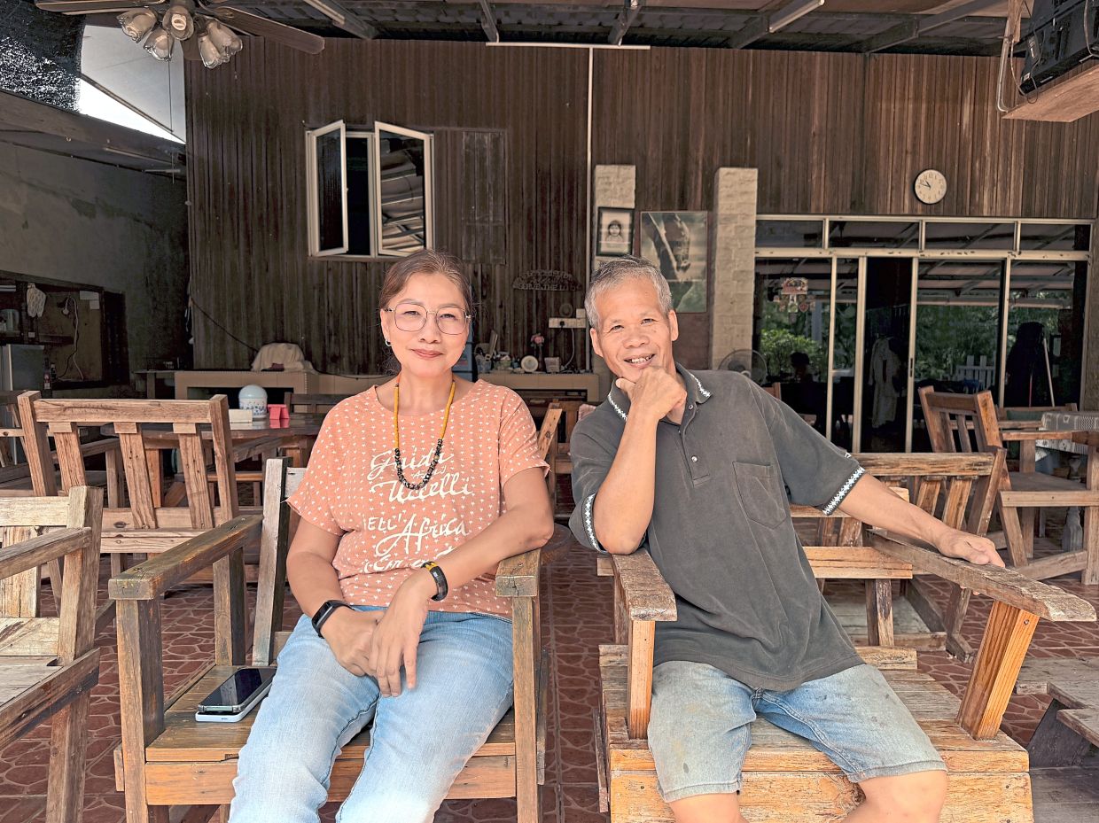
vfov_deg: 56.8
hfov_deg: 71.6
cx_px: 550
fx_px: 762
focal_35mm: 24
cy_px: 412
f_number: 1.78
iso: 80
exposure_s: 1/494
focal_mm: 6.76
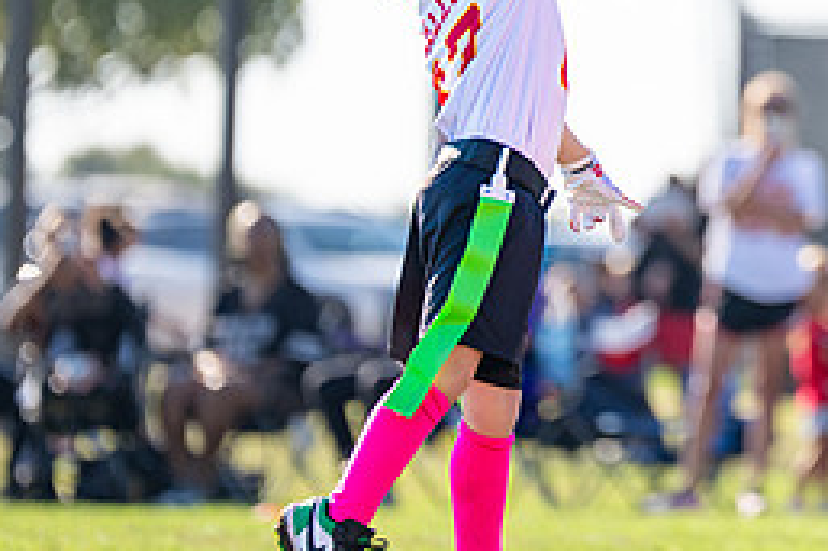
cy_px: 135
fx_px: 12113
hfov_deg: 3.9
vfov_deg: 2.6
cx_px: 761
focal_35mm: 527
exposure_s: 1/2000
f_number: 2.8
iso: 200
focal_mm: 191
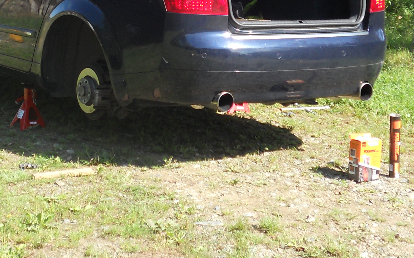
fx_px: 1151
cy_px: -7
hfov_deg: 20.4
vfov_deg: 12.7
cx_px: 151
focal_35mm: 102
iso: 80
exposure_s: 1/250
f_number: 3.9
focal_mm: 6.9
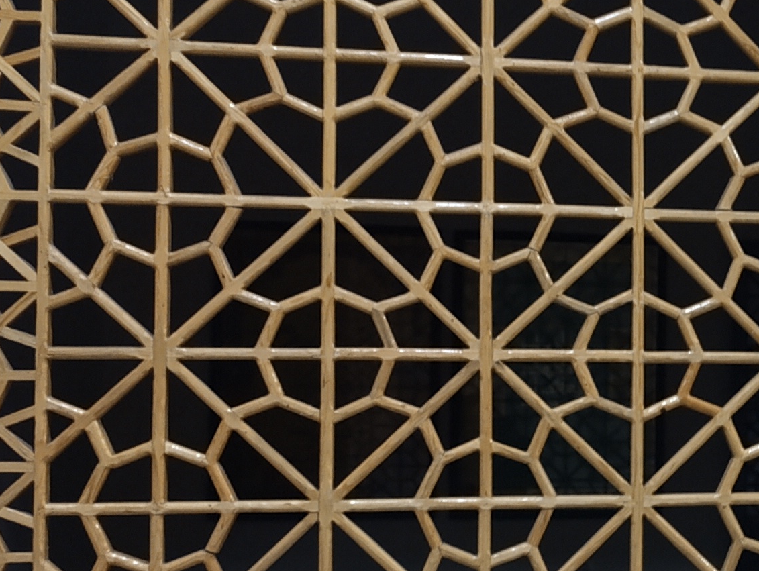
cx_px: 1056
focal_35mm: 83
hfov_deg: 20.8
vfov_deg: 17.8
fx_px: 1822
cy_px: 342
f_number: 1.6
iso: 1250
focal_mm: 6.14
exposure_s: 1/25
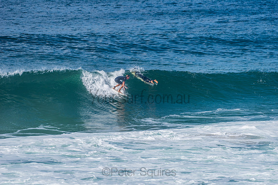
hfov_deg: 4.1
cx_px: 139
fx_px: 3862
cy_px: 92
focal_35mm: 500
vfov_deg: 2.8
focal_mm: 500
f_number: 5.6
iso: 125
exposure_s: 1/2000
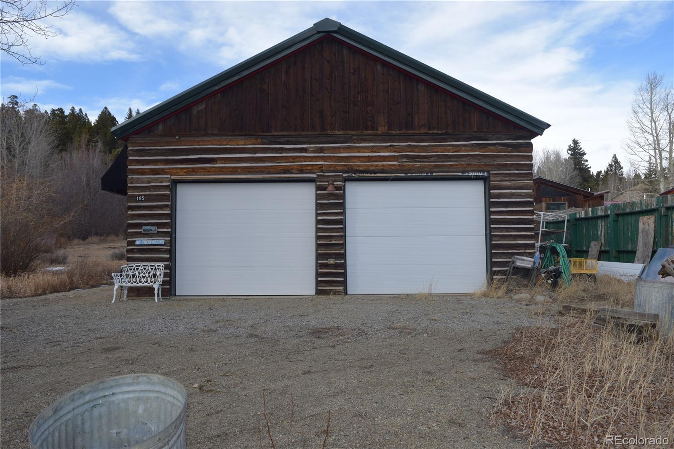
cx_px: 337
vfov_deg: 47.9
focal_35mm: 27
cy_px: 224
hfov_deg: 67.4
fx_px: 505
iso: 100
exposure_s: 1/200
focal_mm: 18
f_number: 7.1
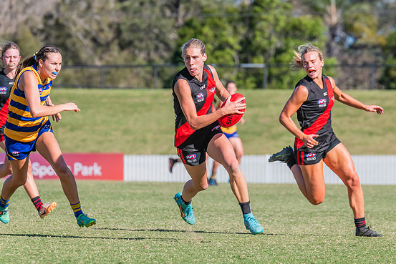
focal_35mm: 453
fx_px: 4984
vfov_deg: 3.0
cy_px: 131
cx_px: 219
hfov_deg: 4.5
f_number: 10
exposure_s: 1/1250
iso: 800
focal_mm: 380
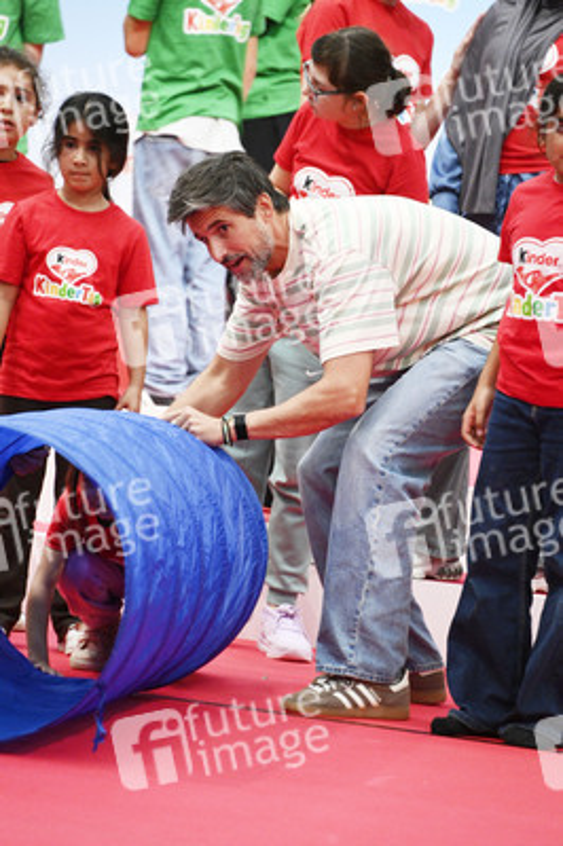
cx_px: 282
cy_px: 423
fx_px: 7049
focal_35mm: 300
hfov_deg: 4.6
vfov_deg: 6.9
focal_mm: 300
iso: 6400
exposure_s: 1/200
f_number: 5.6
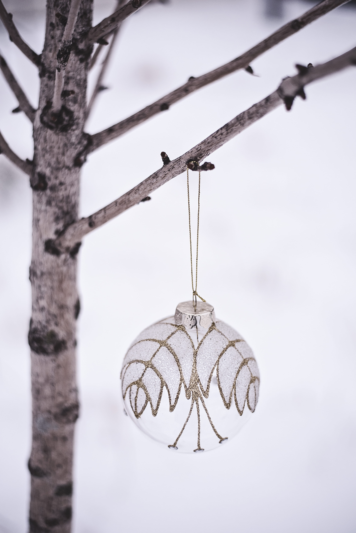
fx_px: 741
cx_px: 178
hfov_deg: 27.0
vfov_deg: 39.6
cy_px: 266
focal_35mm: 50
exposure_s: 1/160
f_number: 2.2
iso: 320
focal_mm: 50
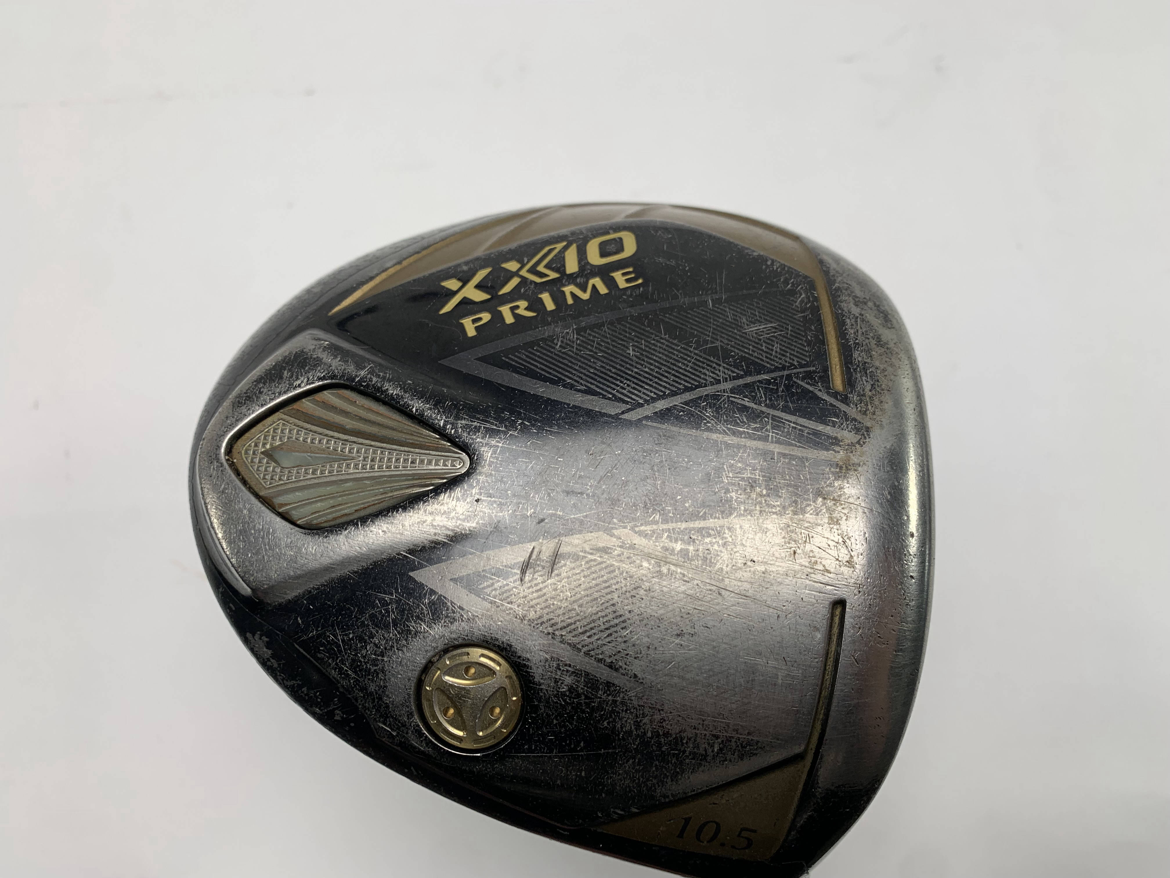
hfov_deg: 67.3
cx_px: 585
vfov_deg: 53.1
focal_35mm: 26
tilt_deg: -75.2
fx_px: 879
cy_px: 439
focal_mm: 4.25
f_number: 1.8
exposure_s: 1/216
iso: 25
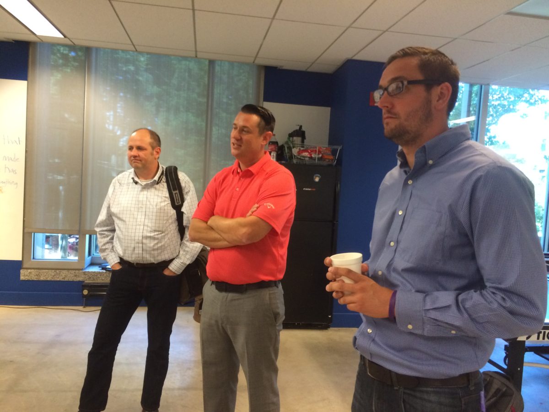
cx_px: 274
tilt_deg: -5.1
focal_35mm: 29
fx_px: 460
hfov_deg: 61.7
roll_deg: -1.8
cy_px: 206
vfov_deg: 48.2
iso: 200
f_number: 2.2
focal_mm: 4.15
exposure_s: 1/30
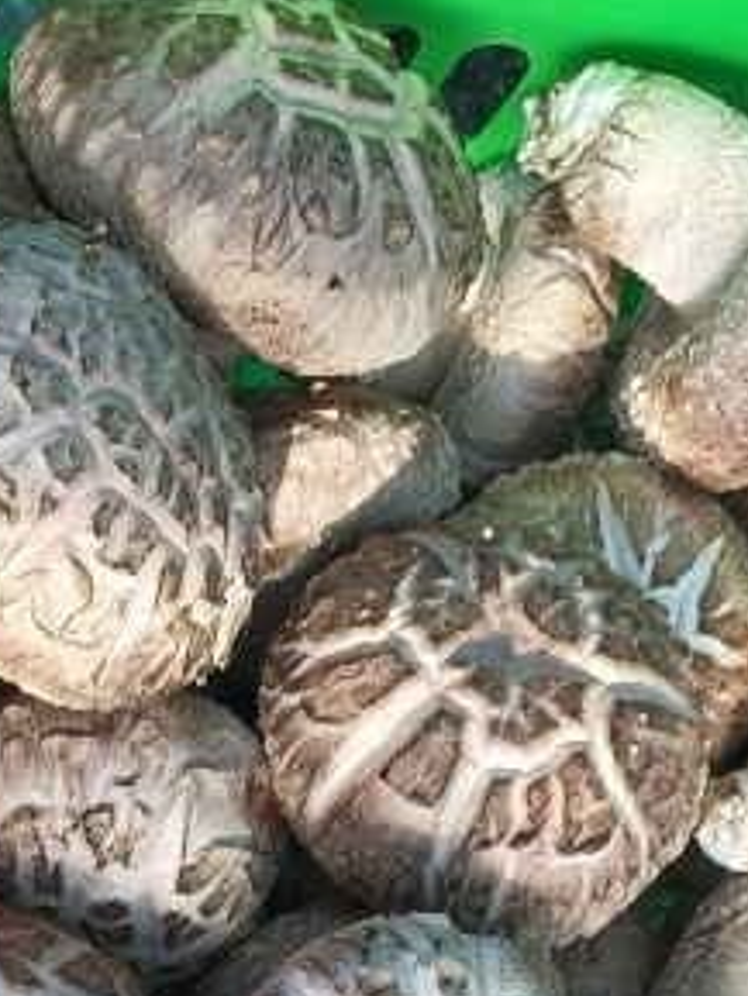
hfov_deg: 15.1
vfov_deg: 16.8
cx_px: -52
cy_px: 1808
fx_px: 2764
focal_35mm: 96
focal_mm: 4.84
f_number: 1.8
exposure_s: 1/100
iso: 125
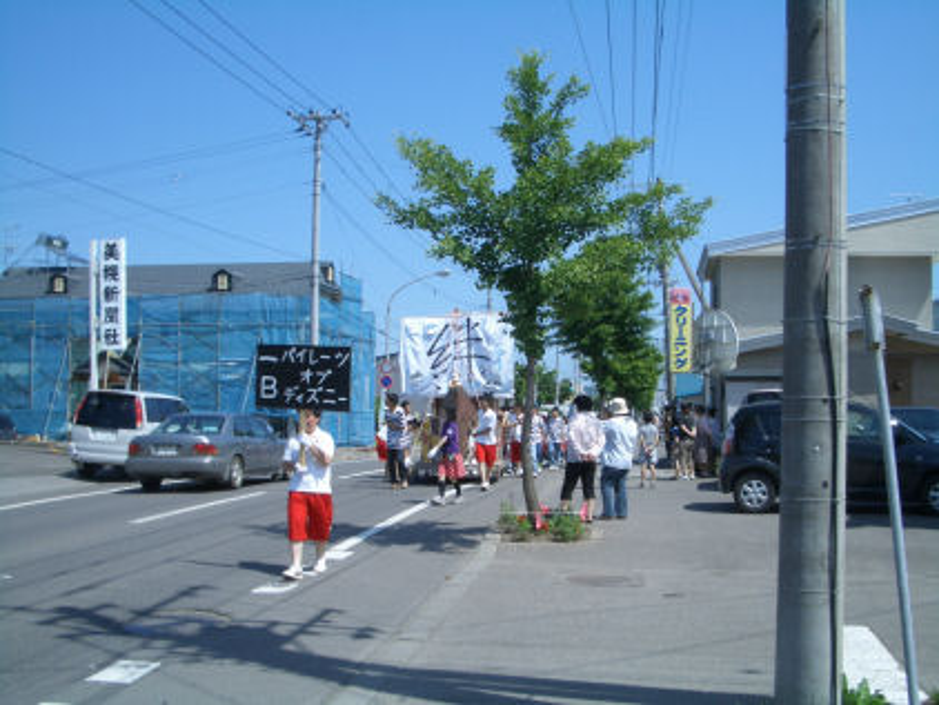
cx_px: 470
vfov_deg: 35.2
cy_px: 352
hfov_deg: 45.8
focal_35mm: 41
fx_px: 1113
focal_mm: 6.8
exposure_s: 1/640
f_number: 4.6
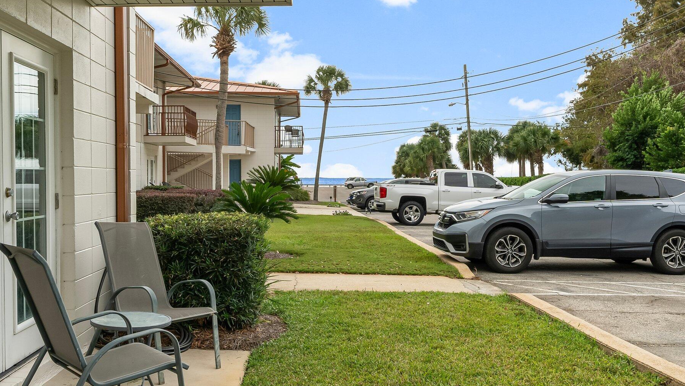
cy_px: 172
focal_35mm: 36
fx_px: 654
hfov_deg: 55.3
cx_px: 324
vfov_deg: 32.8
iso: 400
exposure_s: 1/640
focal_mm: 20.2
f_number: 9
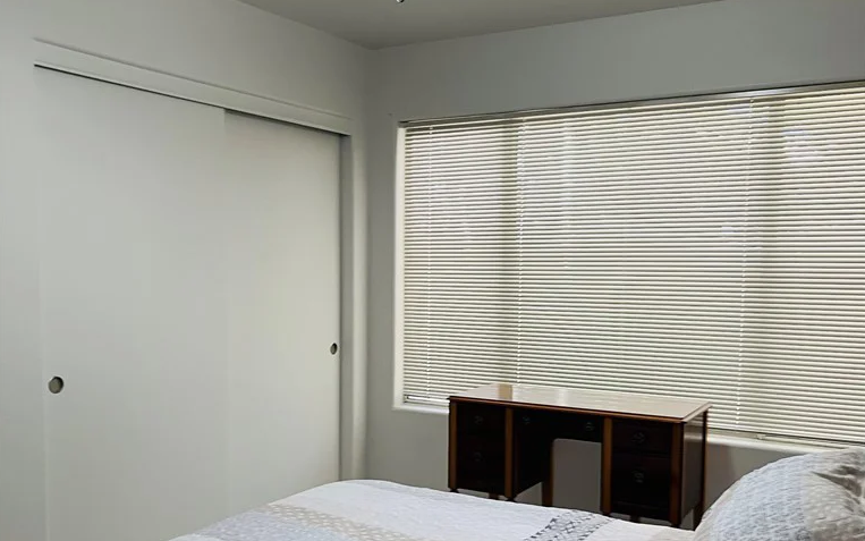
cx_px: 432
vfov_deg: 34.3
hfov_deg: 52.7
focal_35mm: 37
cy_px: 333
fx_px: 872
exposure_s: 1/60
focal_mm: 5.1
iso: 80
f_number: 1.6
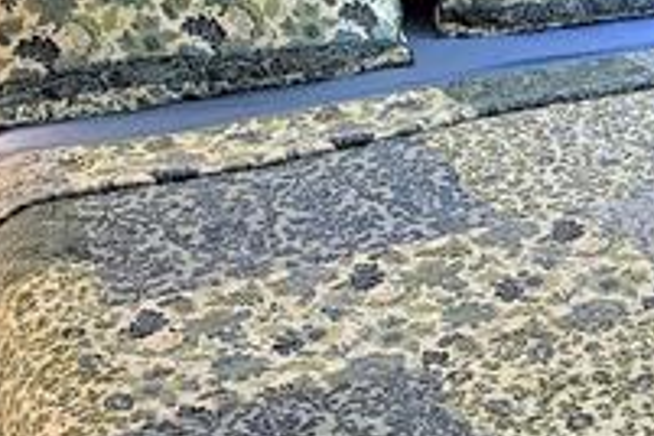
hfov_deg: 22.3
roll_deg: +2.8
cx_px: 514
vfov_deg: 14.7
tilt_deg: -11.1
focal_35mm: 90
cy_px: -83
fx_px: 1635
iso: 25
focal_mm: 3.99
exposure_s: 1/30
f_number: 1.8
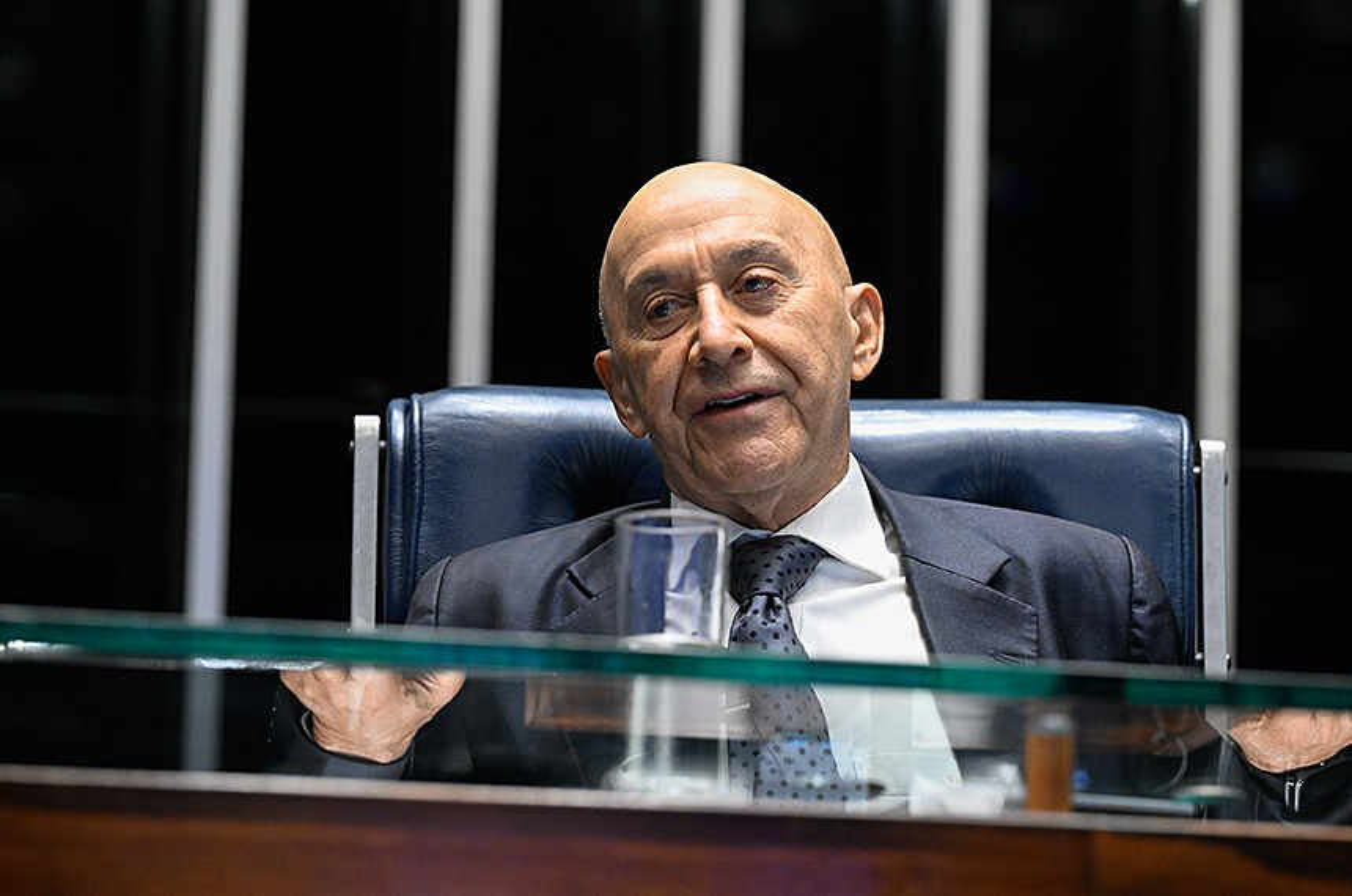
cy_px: 448
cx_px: 676
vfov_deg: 8.5
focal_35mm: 160
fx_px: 5998
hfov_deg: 12.9
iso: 5000
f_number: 4
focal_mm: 160
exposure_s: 1/200
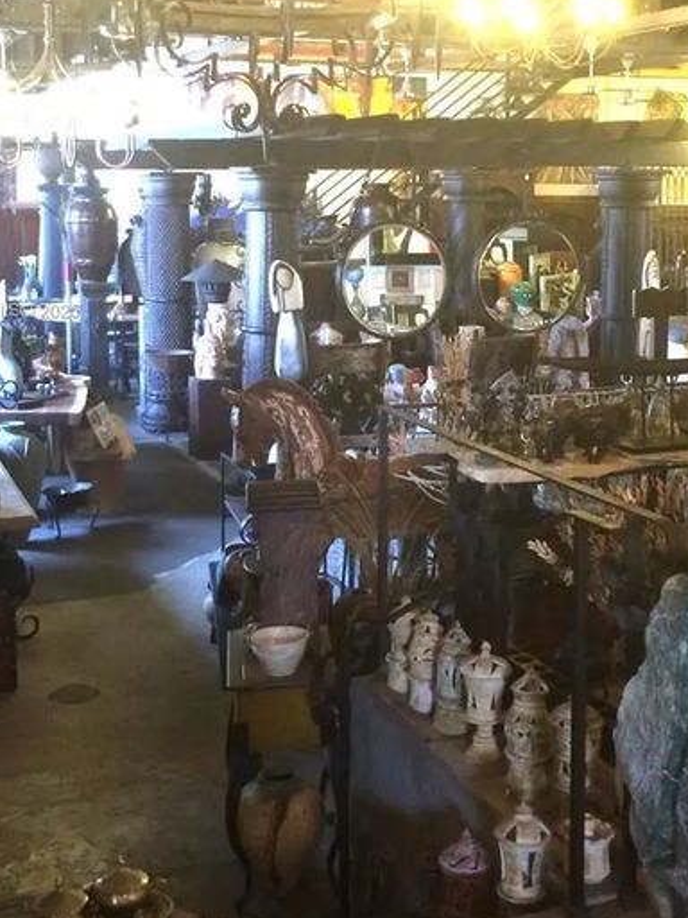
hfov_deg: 29.0
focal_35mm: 50
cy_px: 312
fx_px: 1325
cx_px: 416
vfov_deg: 37.8
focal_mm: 4.12
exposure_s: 1/20
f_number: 2.2
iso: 320
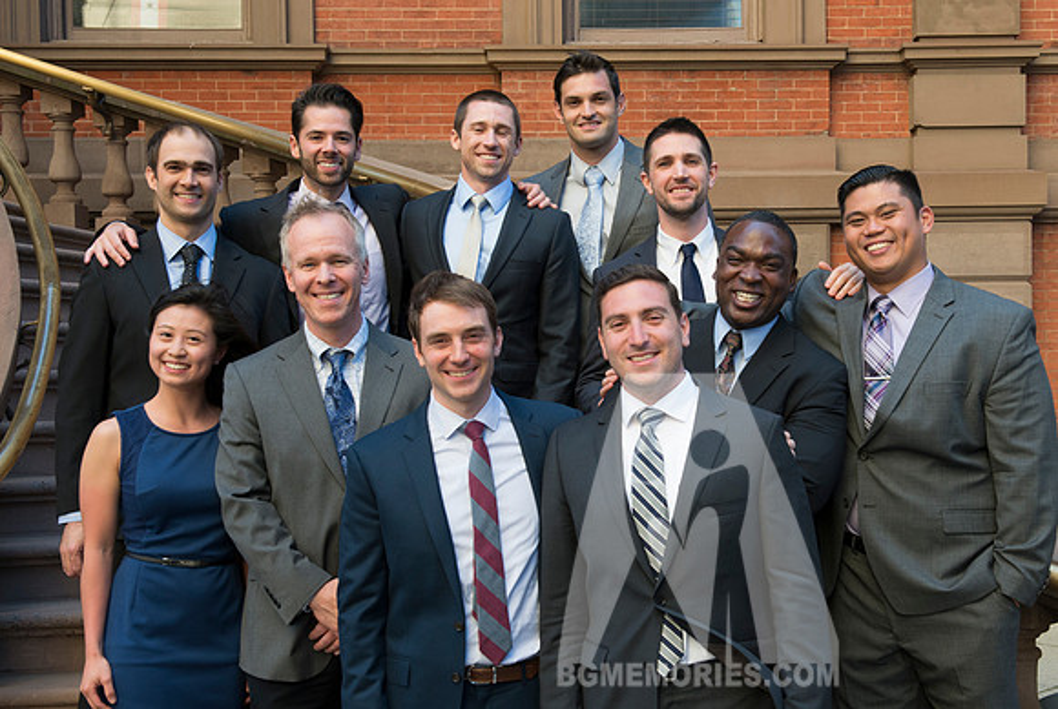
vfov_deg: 24.6
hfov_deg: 36.0
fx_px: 1627
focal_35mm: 55
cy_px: 414
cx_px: 597
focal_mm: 42
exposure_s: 1/100
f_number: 8
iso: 800
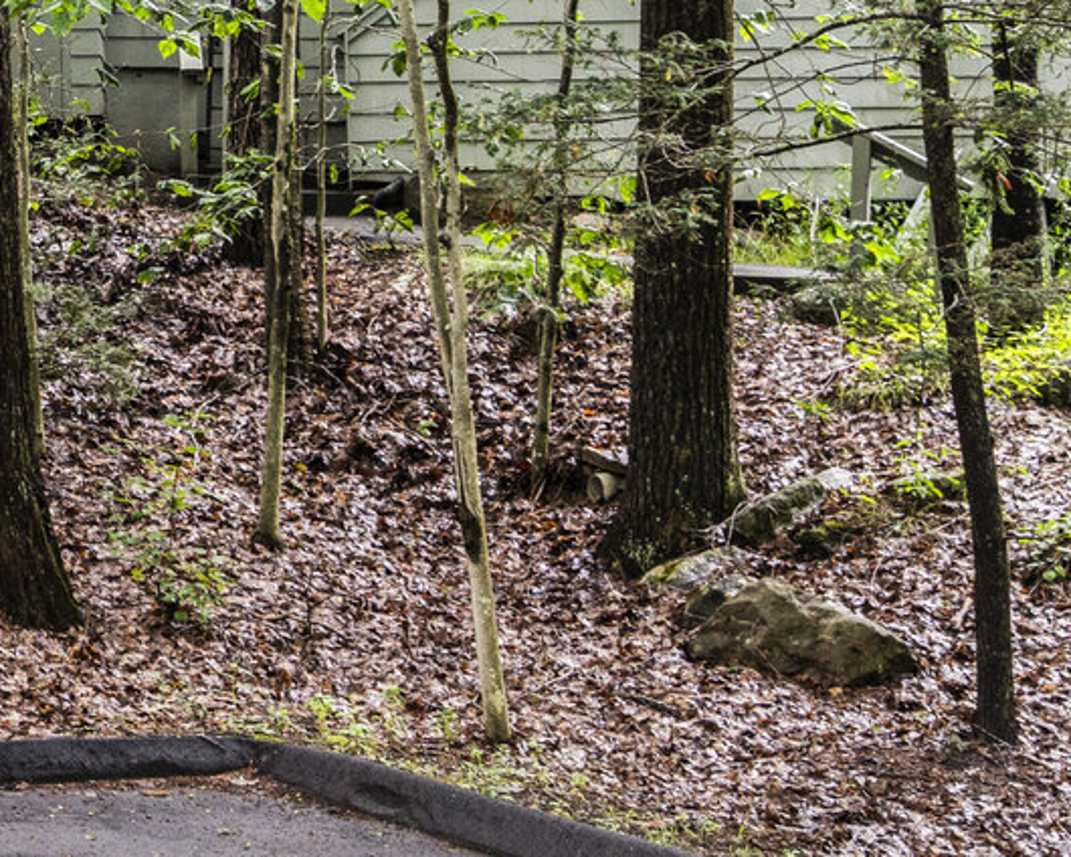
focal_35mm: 116
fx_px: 3677
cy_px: -175
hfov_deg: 15.3
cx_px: -542
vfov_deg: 13.0
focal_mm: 32
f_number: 8
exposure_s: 4
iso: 320
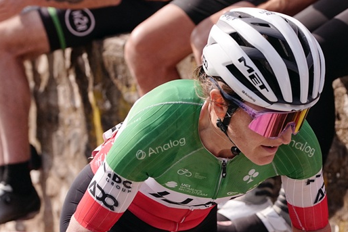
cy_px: 214
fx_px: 2030
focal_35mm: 210
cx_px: 238
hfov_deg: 9.8
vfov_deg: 6.5
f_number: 5
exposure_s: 1/2500
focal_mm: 108
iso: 640
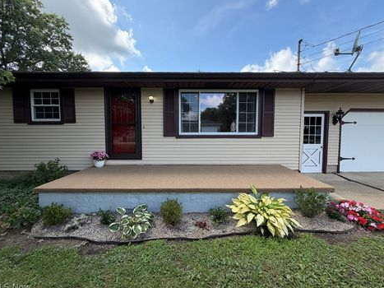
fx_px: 166
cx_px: 195
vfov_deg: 81.7
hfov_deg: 98.2
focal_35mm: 15
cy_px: 139
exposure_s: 1/502
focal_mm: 2.22
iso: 50
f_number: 2.2
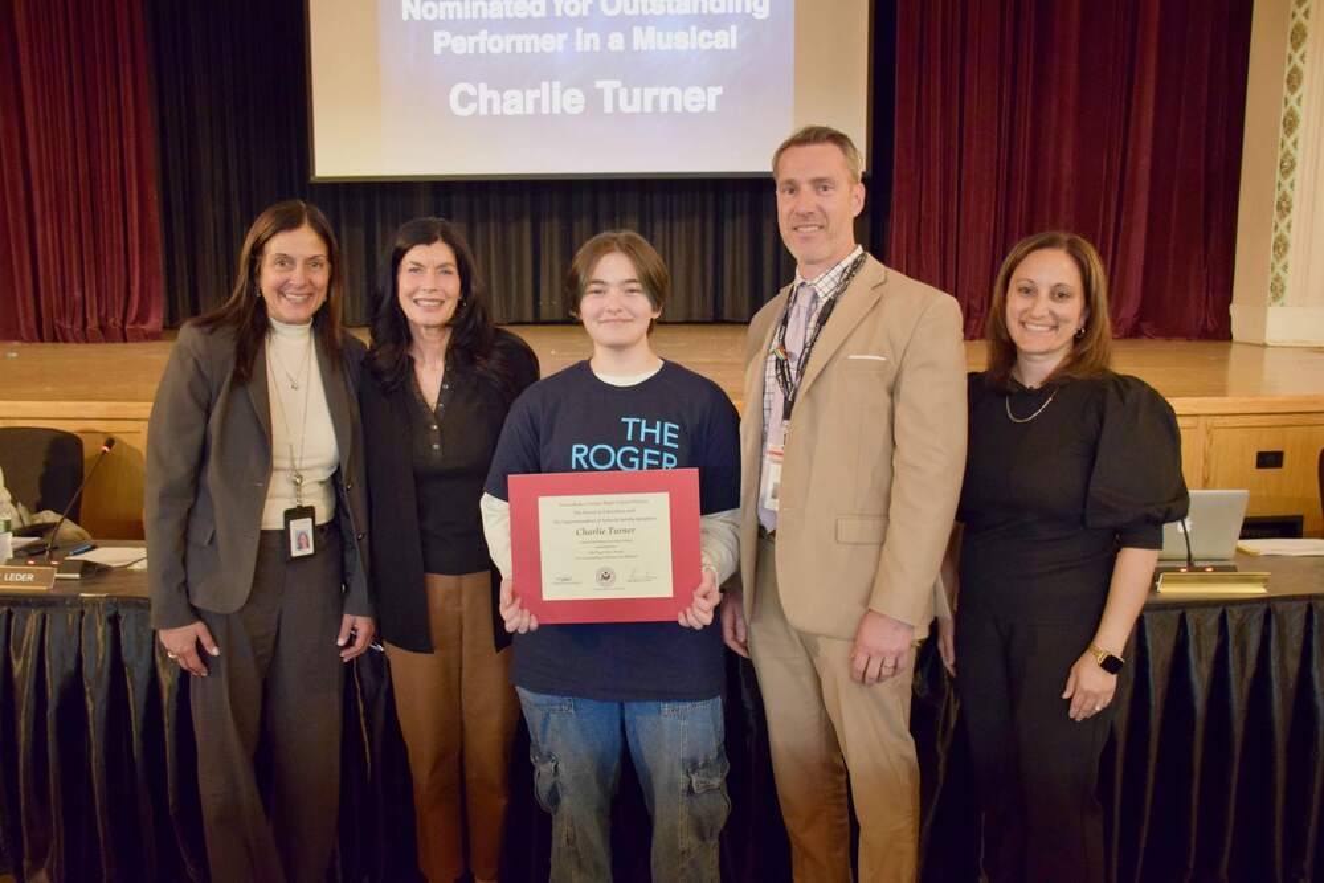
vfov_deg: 40.0
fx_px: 1214
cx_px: 662
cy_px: 442
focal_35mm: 33
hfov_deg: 57.2
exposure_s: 1/30
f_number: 3.5
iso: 3200
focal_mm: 22
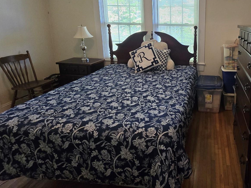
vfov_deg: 57.3
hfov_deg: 68.3
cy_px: 60
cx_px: 193
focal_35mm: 23
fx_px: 167
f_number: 2.2
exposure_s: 1/60
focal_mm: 2.2
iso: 500
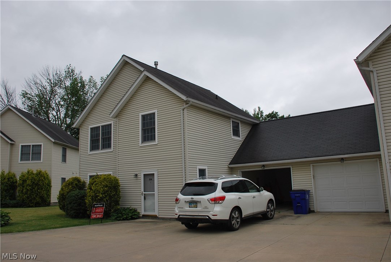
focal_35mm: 30
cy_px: 131
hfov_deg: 61.8
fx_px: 326
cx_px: 196
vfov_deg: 43.8
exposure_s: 1/100
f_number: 5
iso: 200
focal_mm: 20
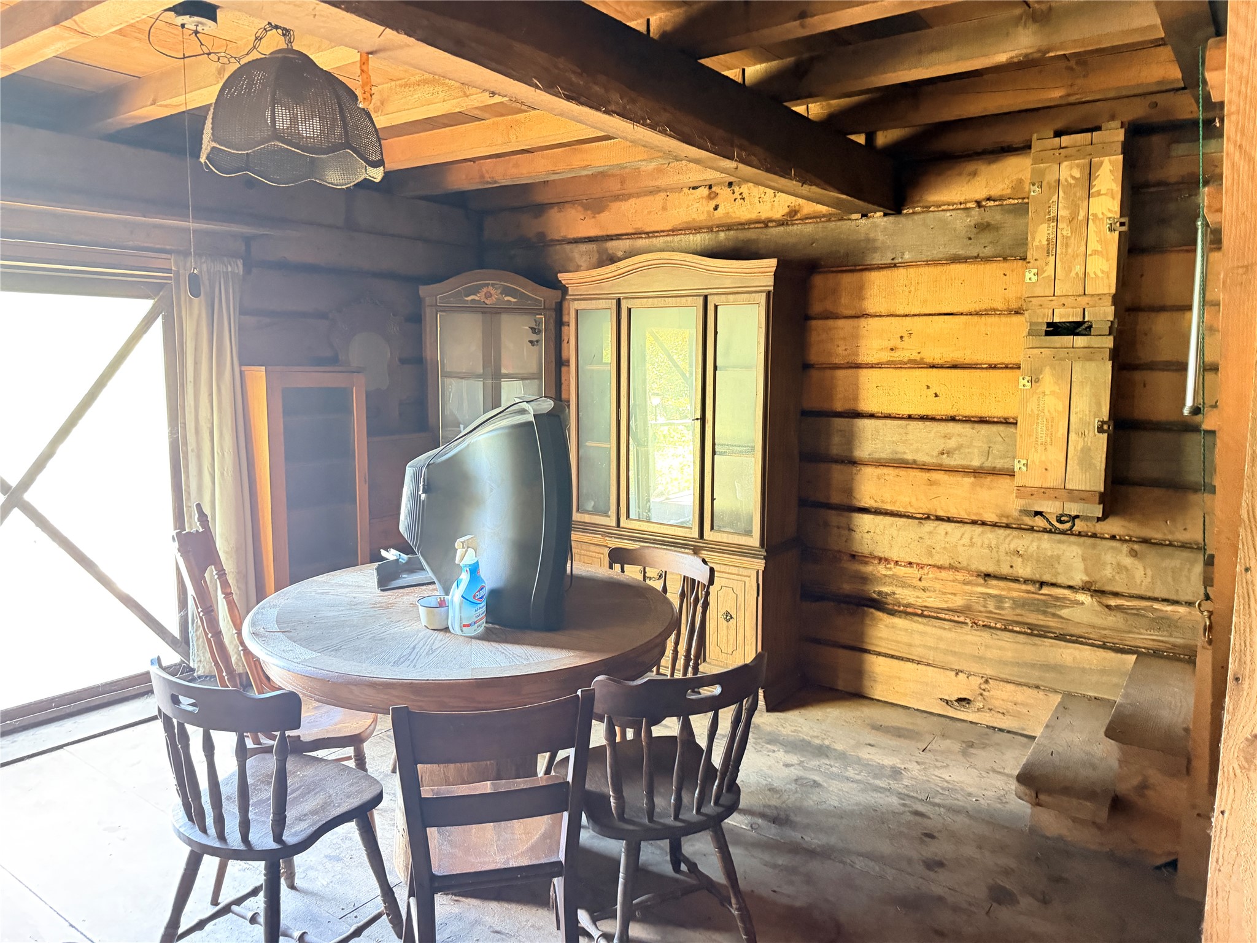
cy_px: 472
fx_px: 872
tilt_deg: -6.4
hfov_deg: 71.6
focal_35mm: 24
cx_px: 628
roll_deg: +0.2
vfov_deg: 56.8
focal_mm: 6.76
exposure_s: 1/30
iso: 1250
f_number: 1.78
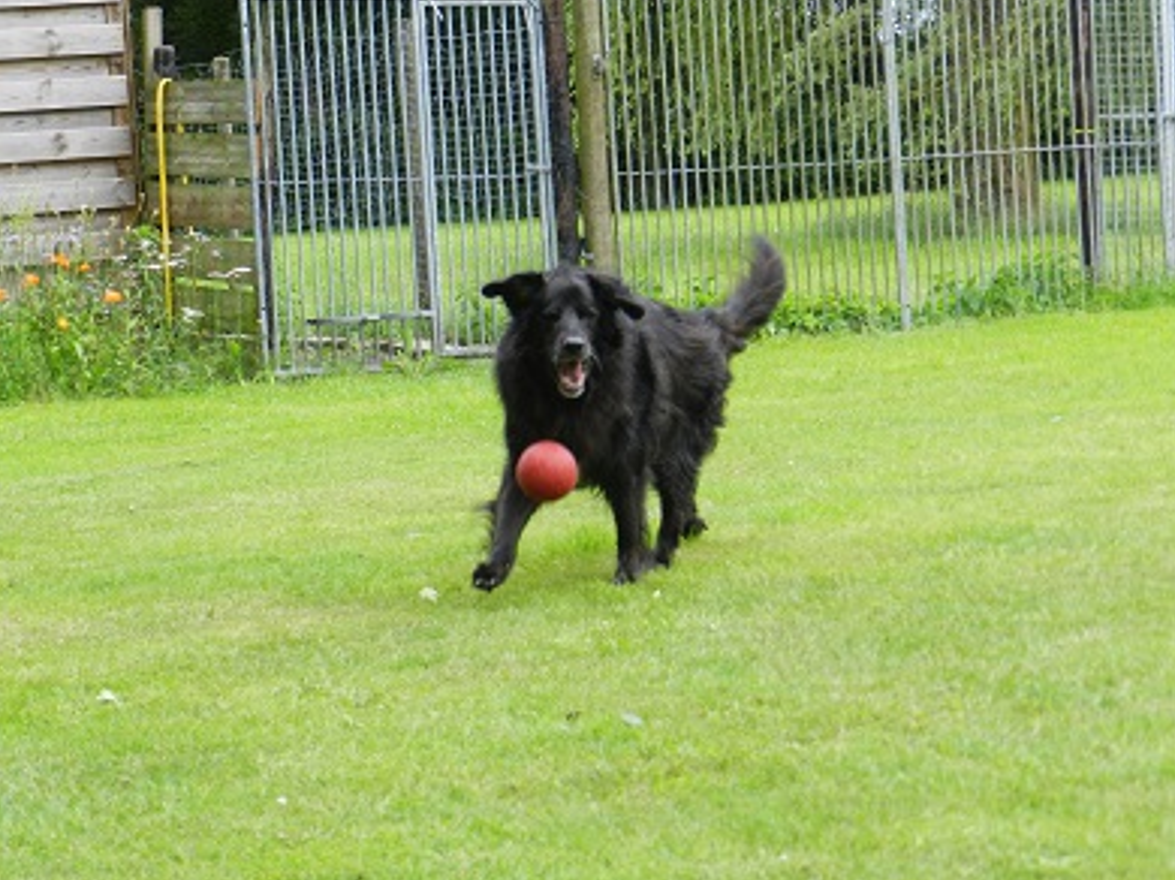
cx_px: 575
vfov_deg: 12.5
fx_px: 4003
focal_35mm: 118
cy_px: 446
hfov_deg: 16.7
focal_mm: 20.5
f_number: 4.8
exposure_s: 1/200
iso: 160
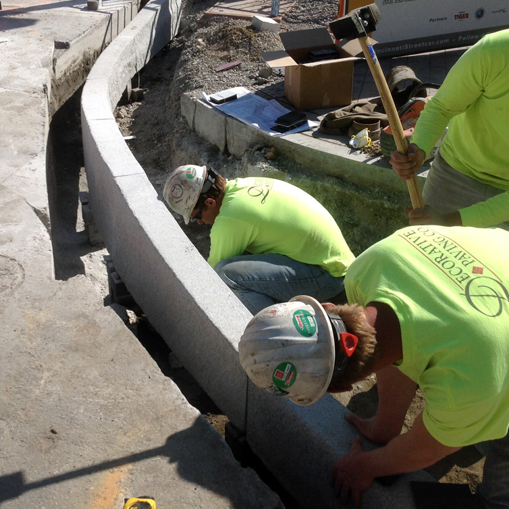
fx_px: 699
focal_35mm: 42
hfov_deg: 39.6
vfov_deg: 40.0
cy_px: 251
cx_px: 172
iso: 50
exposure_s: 1/2747
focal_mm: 4.28
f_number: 2.4
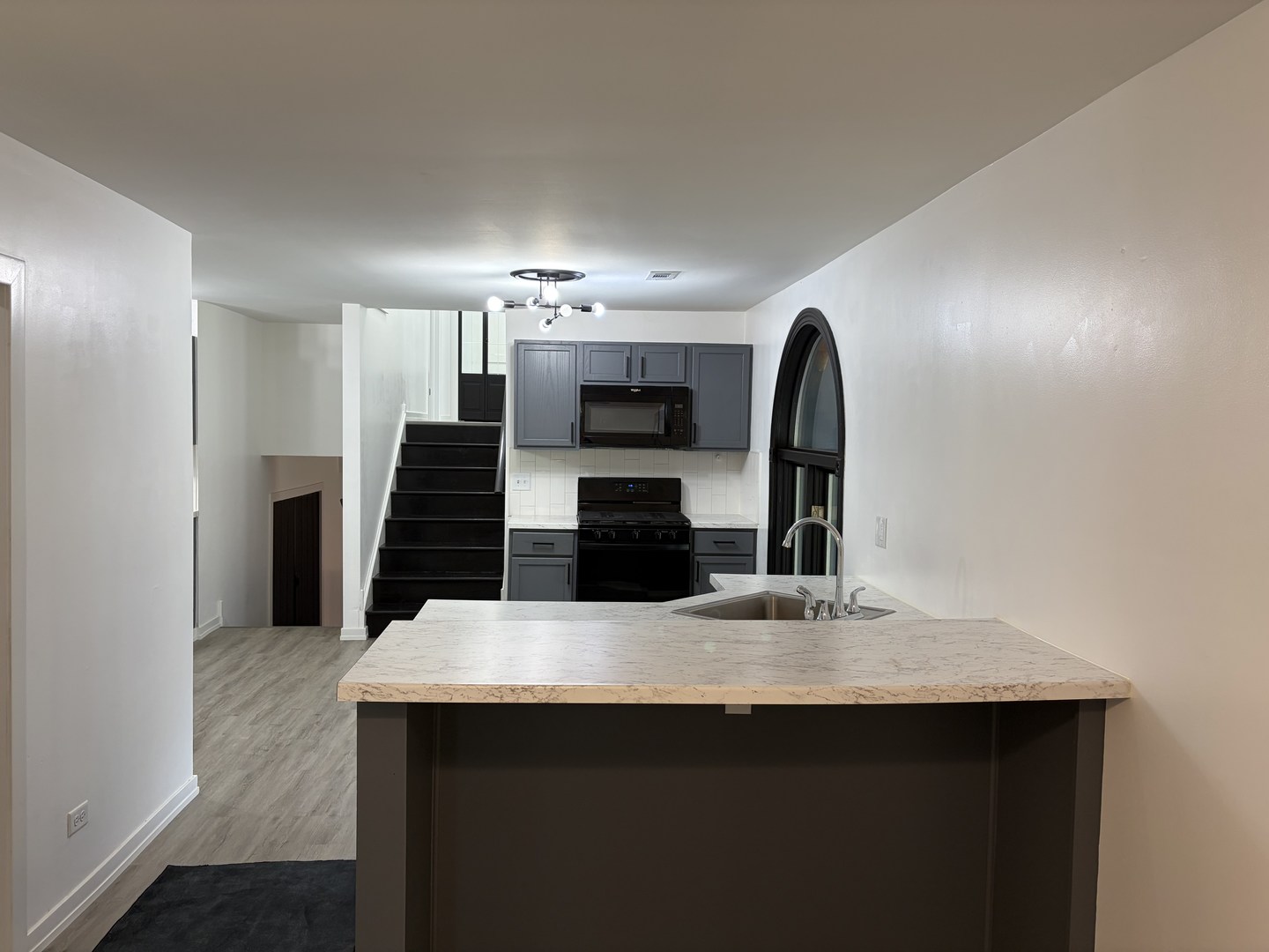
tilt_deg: -2.1
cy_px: 476
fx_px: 953
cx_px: 634
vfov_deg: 53.1
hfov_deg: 67.3
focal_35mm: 26
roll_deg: -1.3
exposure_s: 1/60
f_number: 1.6
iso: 80
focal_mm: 5.96
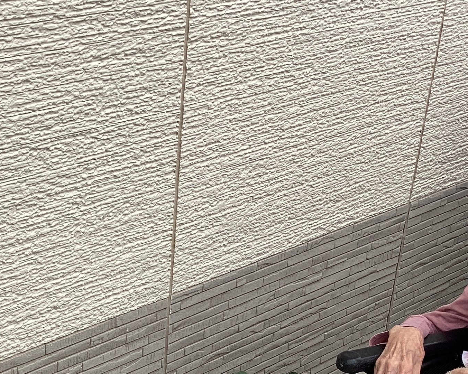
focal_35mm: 73
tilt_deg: -29.3
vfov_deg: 20.4
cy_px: 368
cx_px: 109
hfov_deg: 25.7
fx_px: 1011
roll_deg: -2.6
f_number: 2.4
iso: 25
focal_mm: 3.3
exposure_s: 1/657
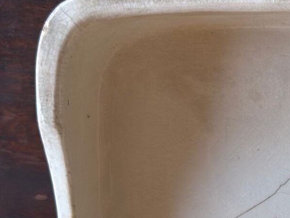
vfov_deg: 11.0
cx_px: 451
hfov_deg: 13.9
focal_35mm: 132
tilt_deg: -86.6
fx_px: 1106
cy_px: 281
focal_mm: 6.76
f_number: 1.78
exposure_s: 1/104
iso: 125
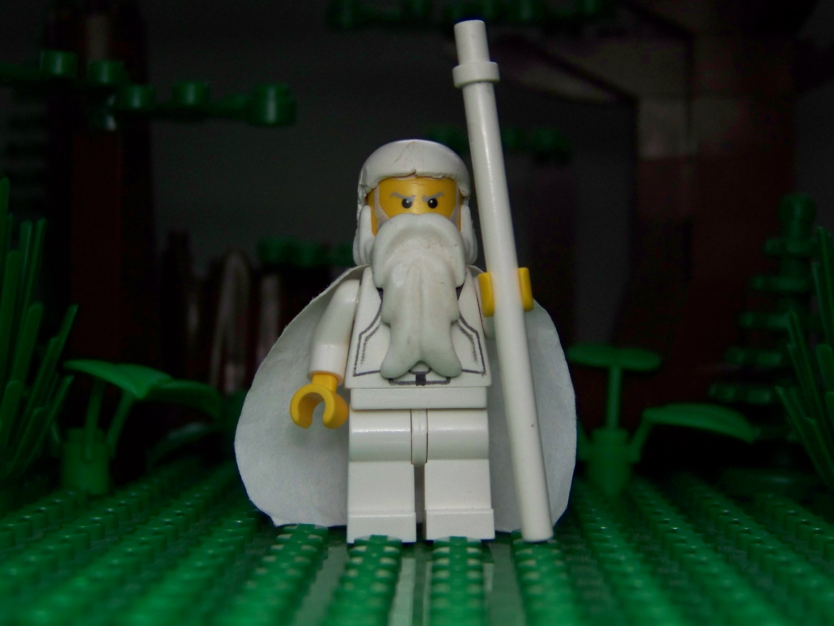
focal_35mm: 78
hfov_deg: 25.0
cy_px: 313
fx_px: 1879
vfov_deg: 18.9
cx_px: 417
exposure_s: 1/30
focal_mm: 13.2
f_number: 3.2
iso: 200
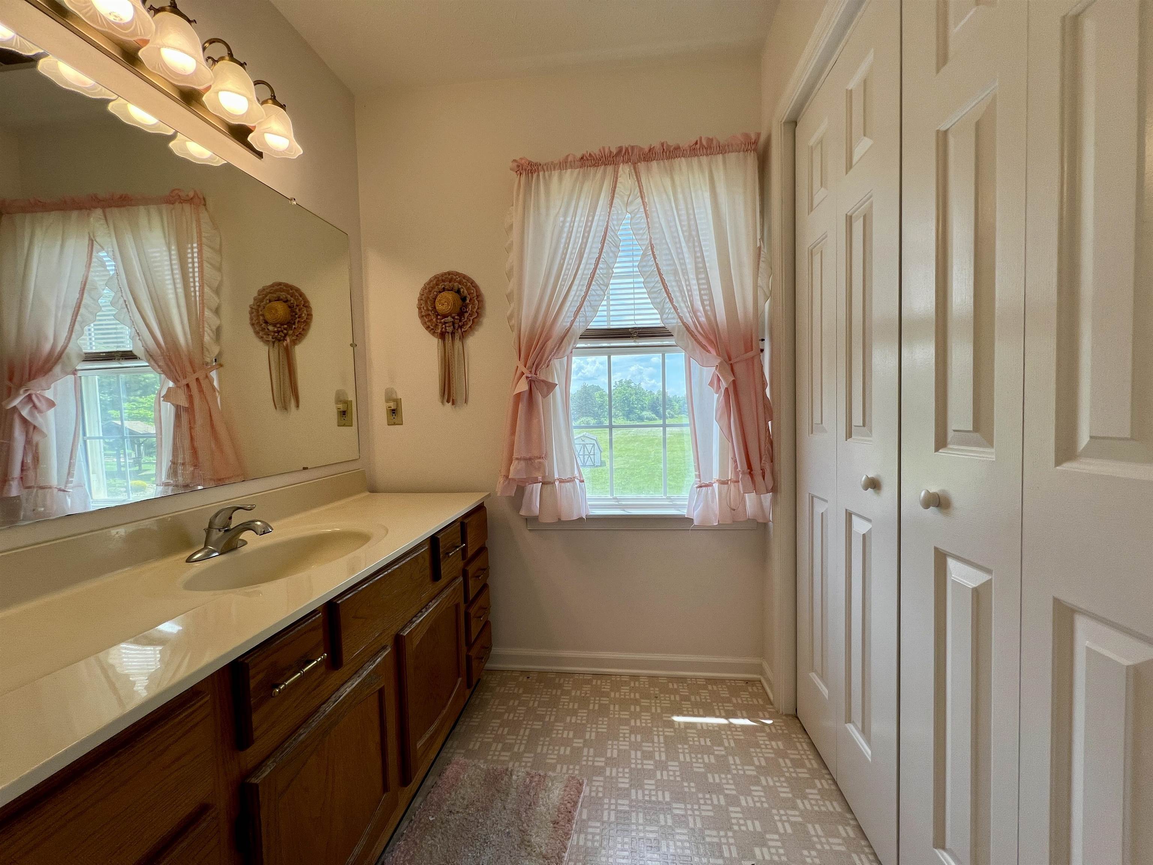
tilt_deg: -2.9
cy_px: 432
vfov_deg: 89.9
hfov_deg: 106.2
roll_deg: +0.7
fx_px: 433
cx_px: 576
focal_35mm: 13
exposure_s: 1/179
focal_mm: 1.57
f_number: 1.8
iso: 32
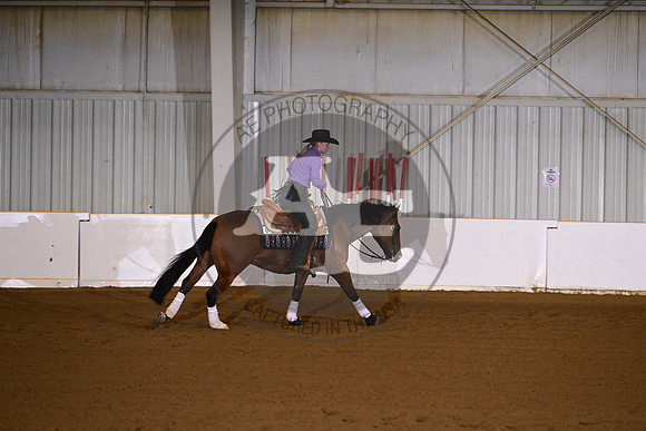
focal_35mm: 200
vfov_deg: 6.9
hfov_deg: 10.3
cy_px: 216
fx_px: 3590
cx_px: 323
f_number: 4
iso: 2000
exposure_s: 1/200
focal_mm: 200
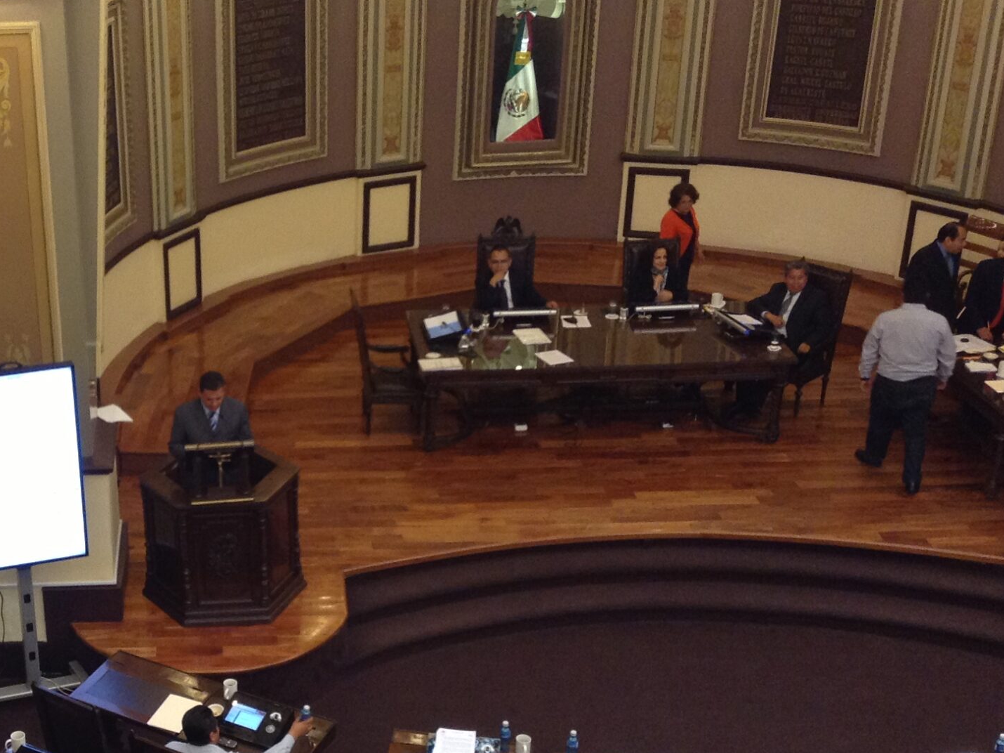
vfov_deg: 24.7
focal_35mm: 59
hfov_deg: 31.8
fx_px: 1711
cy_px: 509
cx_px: 198
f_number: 2.4
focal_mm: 3.3
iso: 125
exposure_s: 1/25
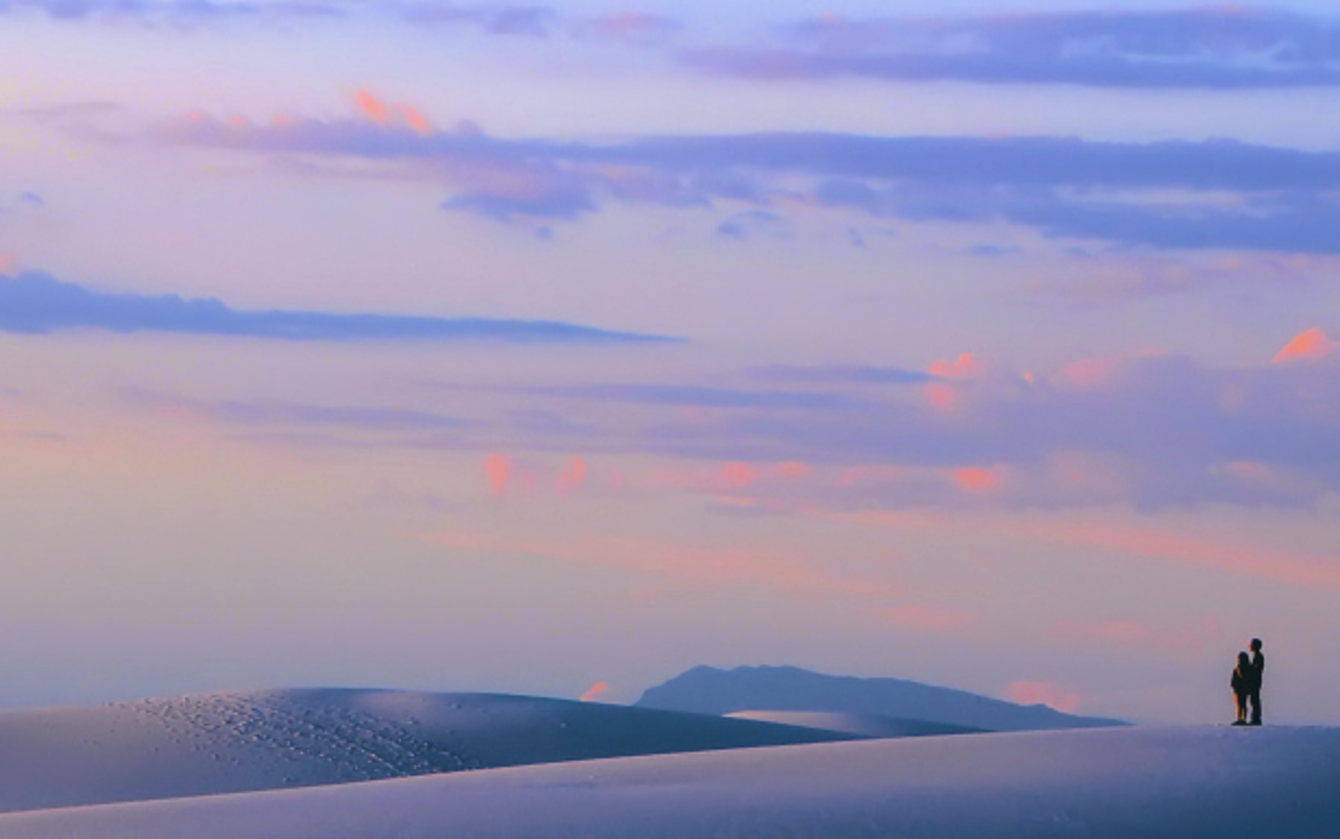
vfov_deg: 6.9
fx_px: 6973
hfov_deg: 11.0
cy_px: 600
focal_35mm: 191
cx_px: 595
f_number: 8
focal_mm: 75
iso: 200
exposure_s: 1/100
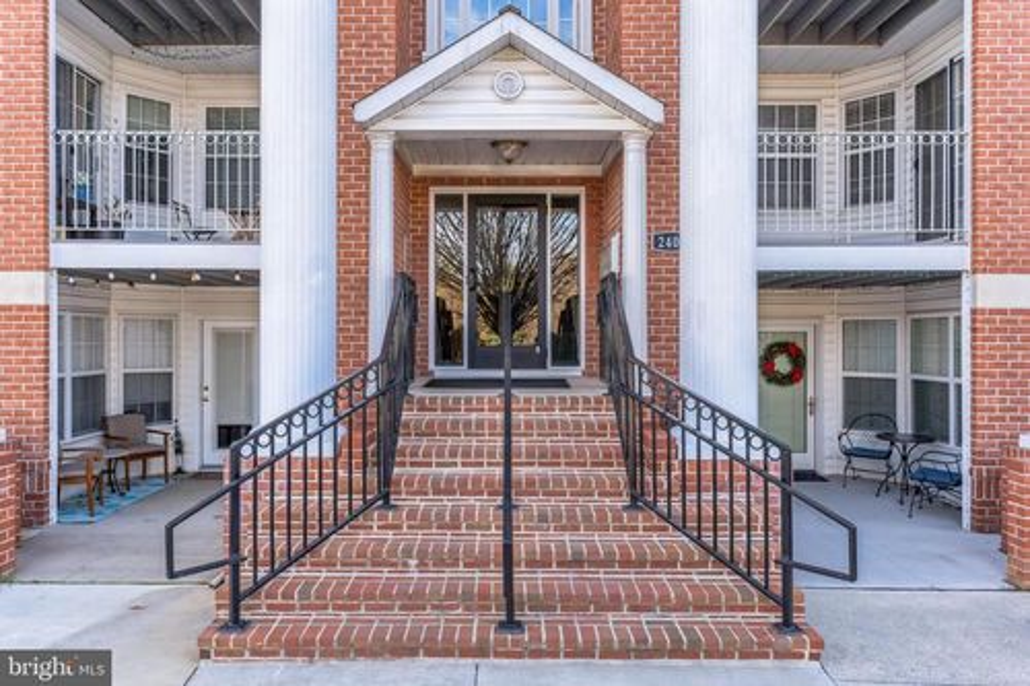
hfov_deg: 69.4
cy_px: 343
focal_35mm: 26
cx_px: 515
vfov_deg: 49.5
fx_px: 744
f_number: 4.5
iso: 640
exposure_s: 1/500
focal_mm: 26
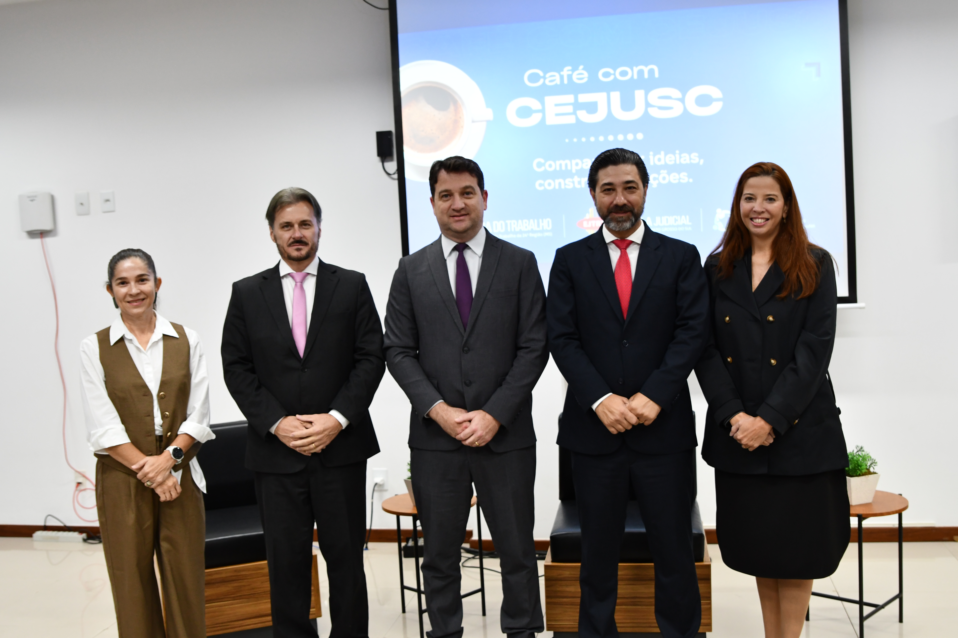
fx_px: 1038
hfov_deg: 49.6
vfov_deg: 34.2
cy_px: 319
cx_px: 479
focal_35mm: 39
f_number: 2.8
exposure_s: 1/160
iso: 800
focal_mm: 26
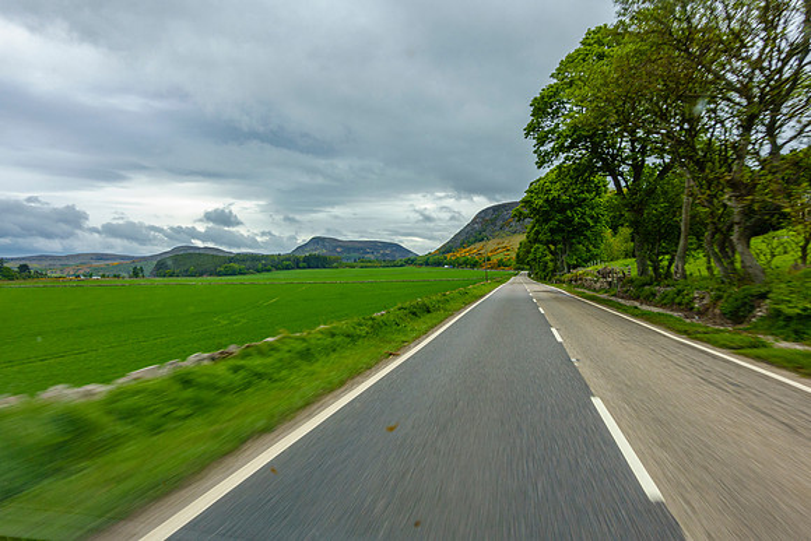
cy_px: 270
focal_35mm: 24
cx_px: 406
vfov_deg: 53.2
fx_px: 541
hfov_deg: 73.7
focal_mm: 8.8
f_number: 7.1
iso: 125
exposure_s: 1/80
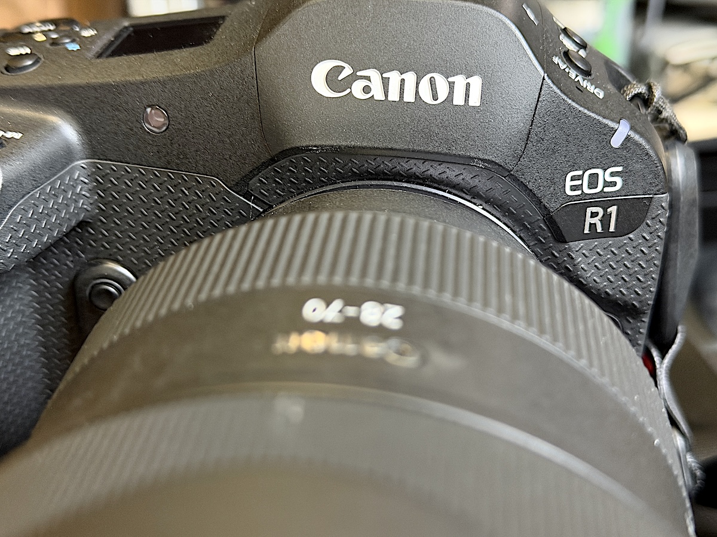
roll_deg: +6.2
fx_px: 994
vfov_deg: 30.3
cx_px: 358
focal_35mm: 48
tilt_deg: -17.7
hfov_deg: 39.7
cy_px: 268
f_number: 1.78
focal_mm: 6.76
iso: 400
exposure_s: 1/25
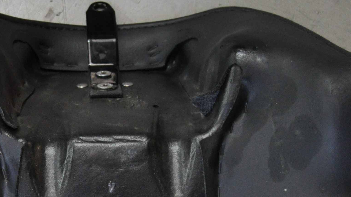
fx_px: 1061
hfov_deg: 18.7
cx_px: 97
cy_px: 255
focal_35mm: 114
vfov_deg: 10.4
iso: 800
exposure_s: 1/60
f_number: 4
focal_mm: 26
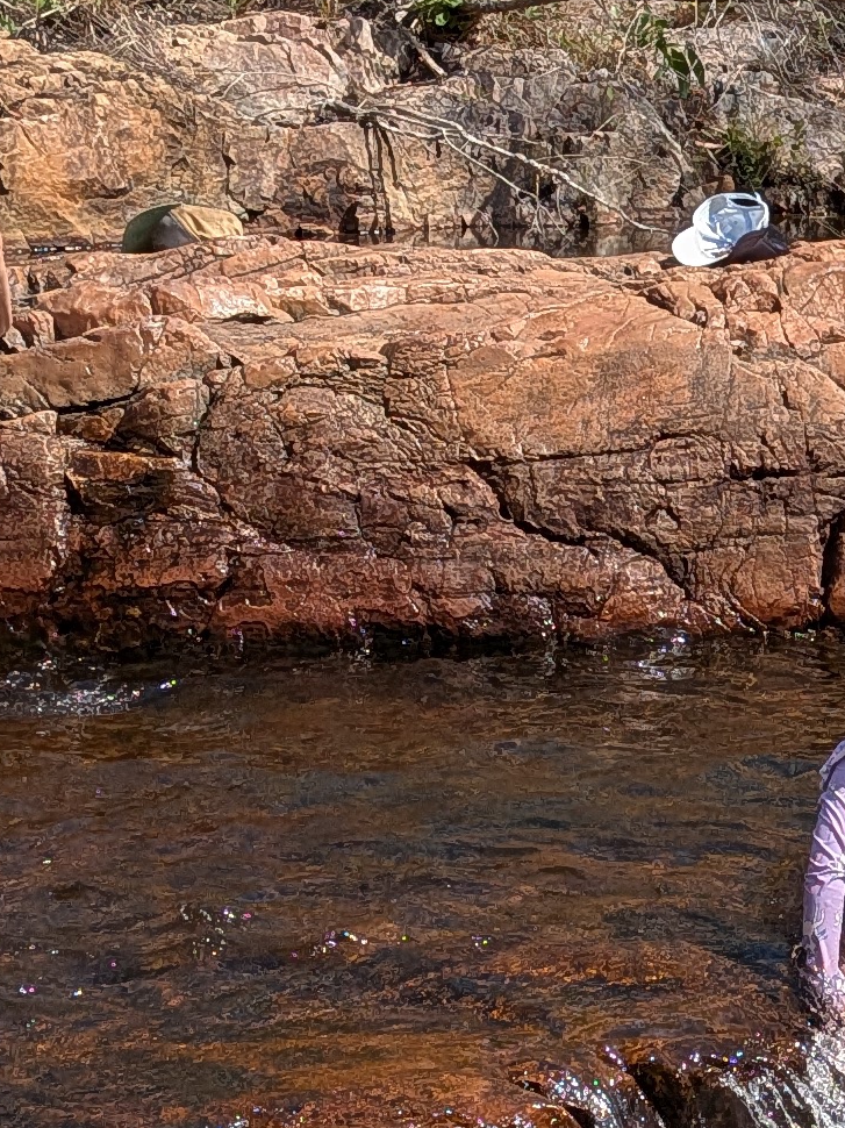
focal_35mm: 99
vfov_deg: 19.7
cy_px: 299
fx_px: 3224
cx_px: 1208
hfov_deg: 14.1
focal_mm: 4.53
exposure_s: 1/1377
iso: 27
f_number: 1.7
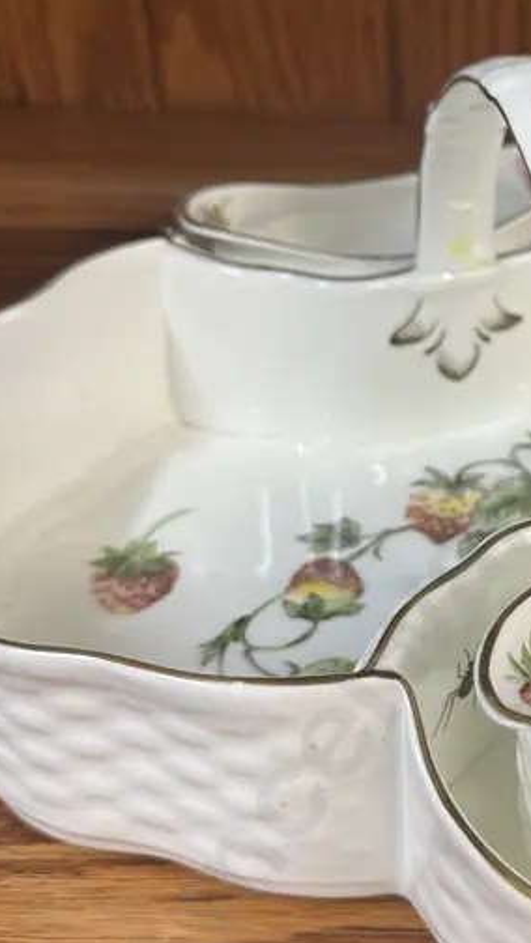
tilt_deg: -34.9
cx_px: 559
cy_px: 443
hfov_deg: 21.6
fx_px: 1327
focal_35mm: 53
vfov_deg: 39.2
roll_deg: -1.4
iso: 125
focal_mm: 6.86
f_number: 1.78
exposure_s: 1/100
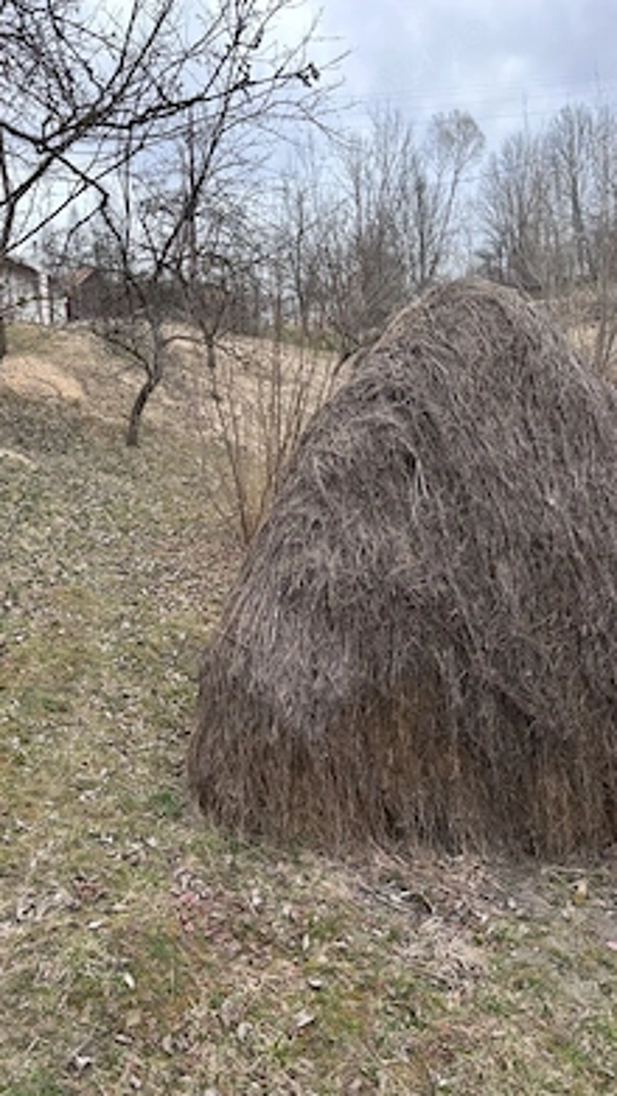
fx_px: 843
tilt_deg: -2.9
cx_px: 233
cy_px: 558
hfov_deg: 39.9
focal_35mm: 29
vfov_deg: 66.1
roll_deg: +4.0
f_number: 1.6
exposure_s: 1/697
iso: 50
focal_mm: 5.96
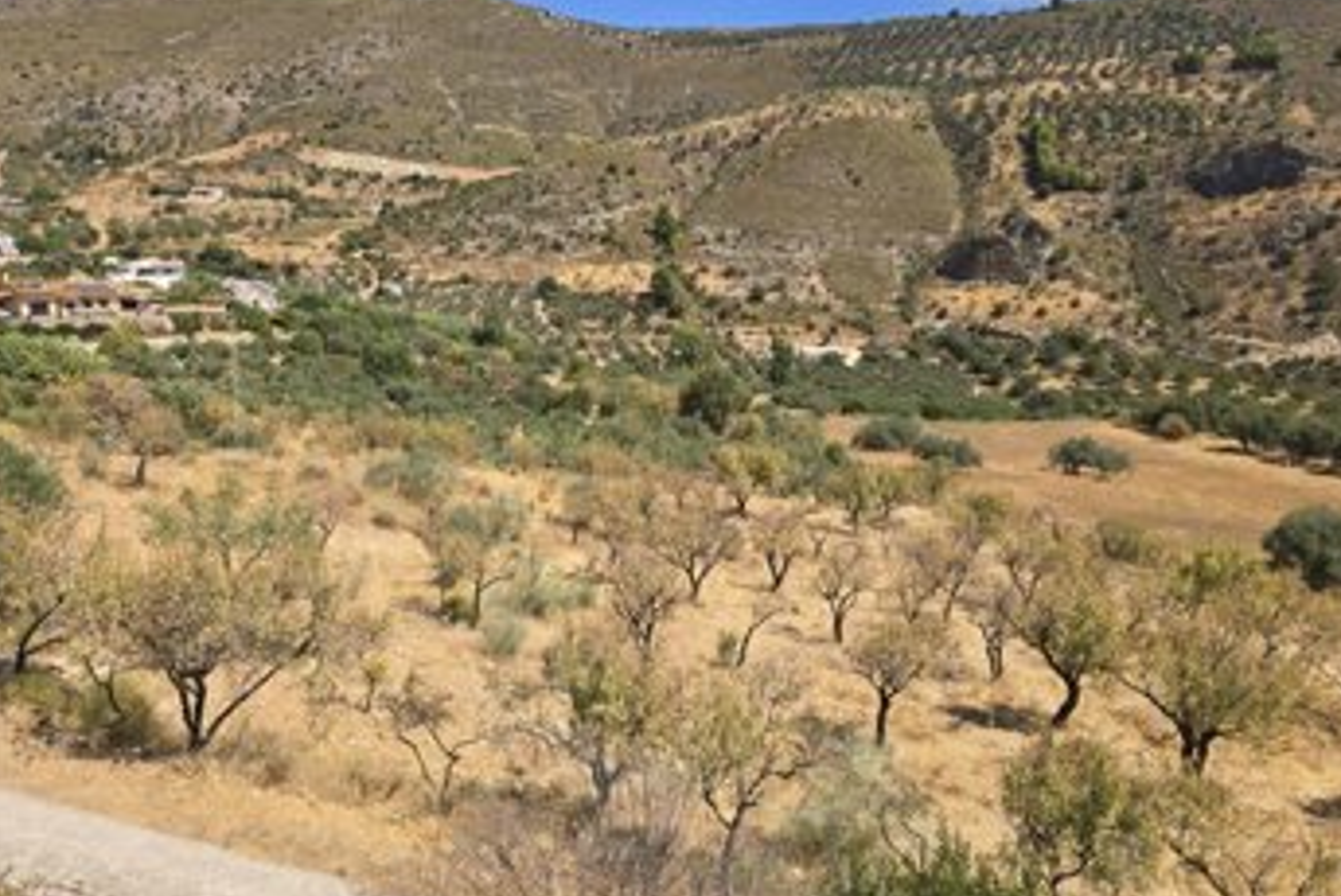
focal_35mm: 25
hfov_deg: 71.5
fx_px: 932
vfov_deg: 51.3
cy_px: 401
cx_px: 655
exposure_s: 1/781
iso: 12
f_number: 1.7
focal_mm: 6.3
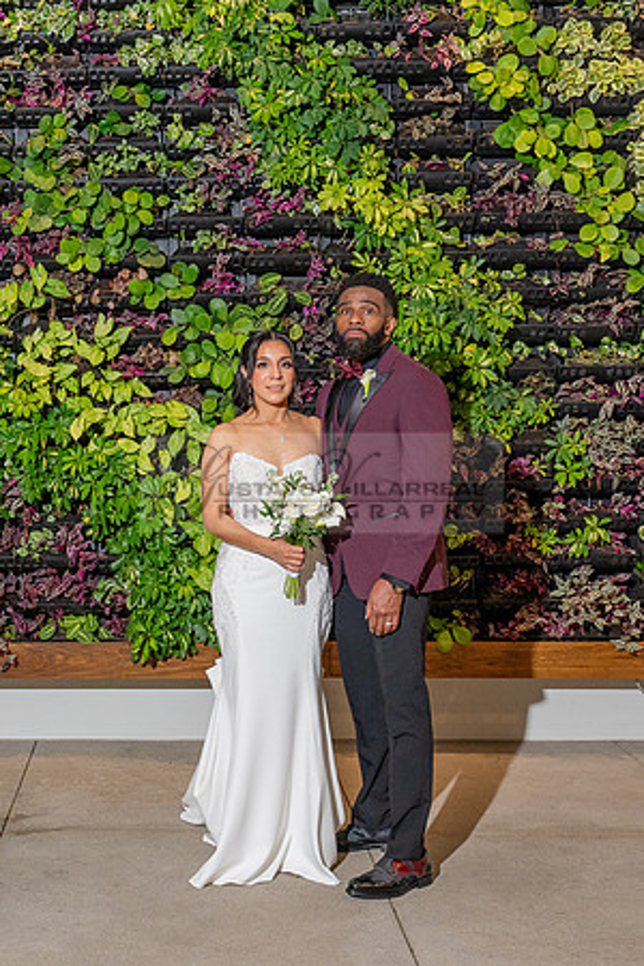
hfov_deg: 23.9
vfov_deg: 35.8
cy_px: 371
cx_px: 87
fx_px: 1489
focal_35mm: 55
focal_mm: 27
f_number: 5.6
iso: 800
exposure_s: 1/200
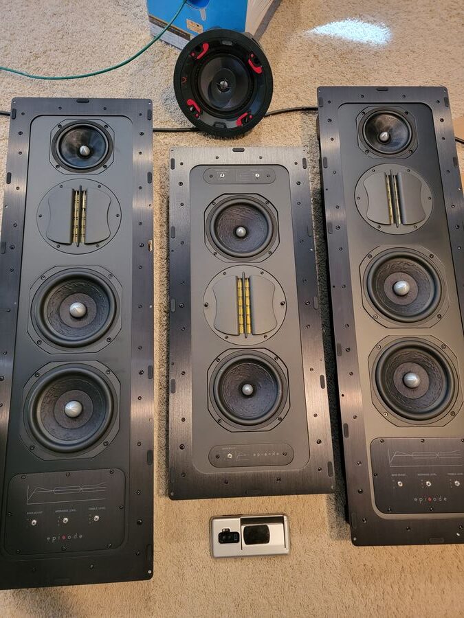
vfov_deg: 71.6
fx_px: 429
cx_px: 232
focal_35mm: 24
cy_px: 309
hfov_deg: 56.8
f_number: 1.8
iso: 500
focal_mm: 6.7
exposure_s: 1/24
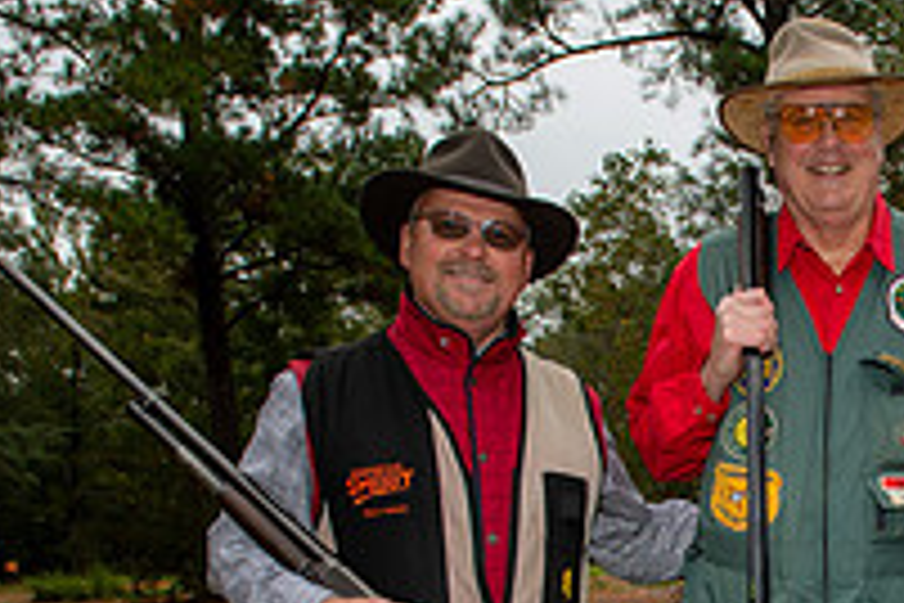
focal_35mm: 49
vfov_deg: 24.8
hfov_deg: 36.1
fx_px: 1230
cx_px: 917
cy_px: 724
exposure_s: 1/250
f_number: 5
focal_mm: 17
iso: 320
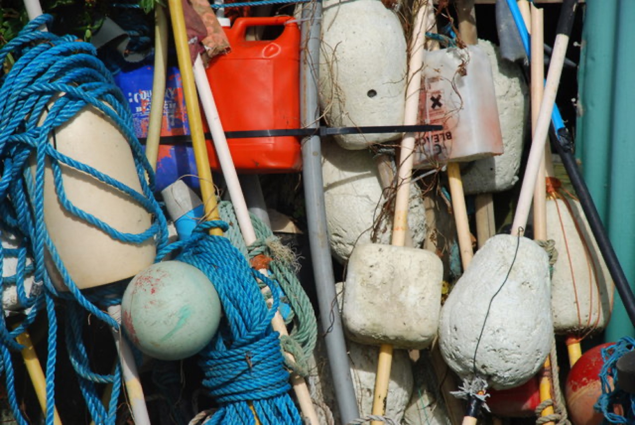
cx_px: 318
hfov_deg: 10.2
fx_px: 3574
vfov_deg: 6.8
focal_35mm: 202
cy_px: 212
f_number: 10
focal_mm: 135
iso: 125
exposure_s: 1/250
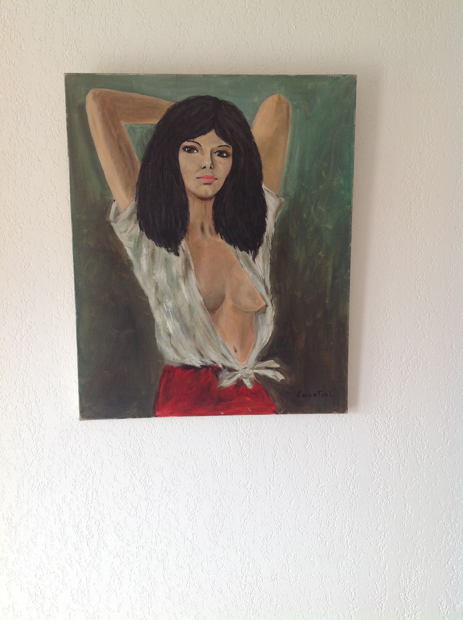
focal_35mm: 35
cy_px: 310
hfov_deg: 40.6
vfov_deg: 52.7
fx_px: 626
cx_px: 232
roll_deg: +0.3
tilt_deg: -1.9
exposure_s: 1/30
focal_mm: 4.28
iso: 50
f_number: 2.4
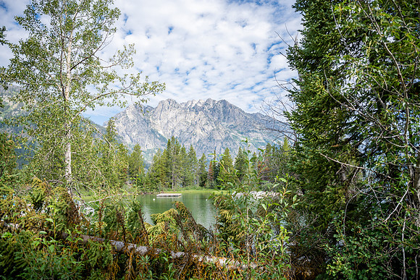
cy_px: 140
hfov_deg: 73.7
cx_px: 210
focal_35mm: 24
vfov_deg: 53.2
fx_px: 280
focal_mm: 24
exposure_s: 1/1000
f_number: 2.8
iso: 100
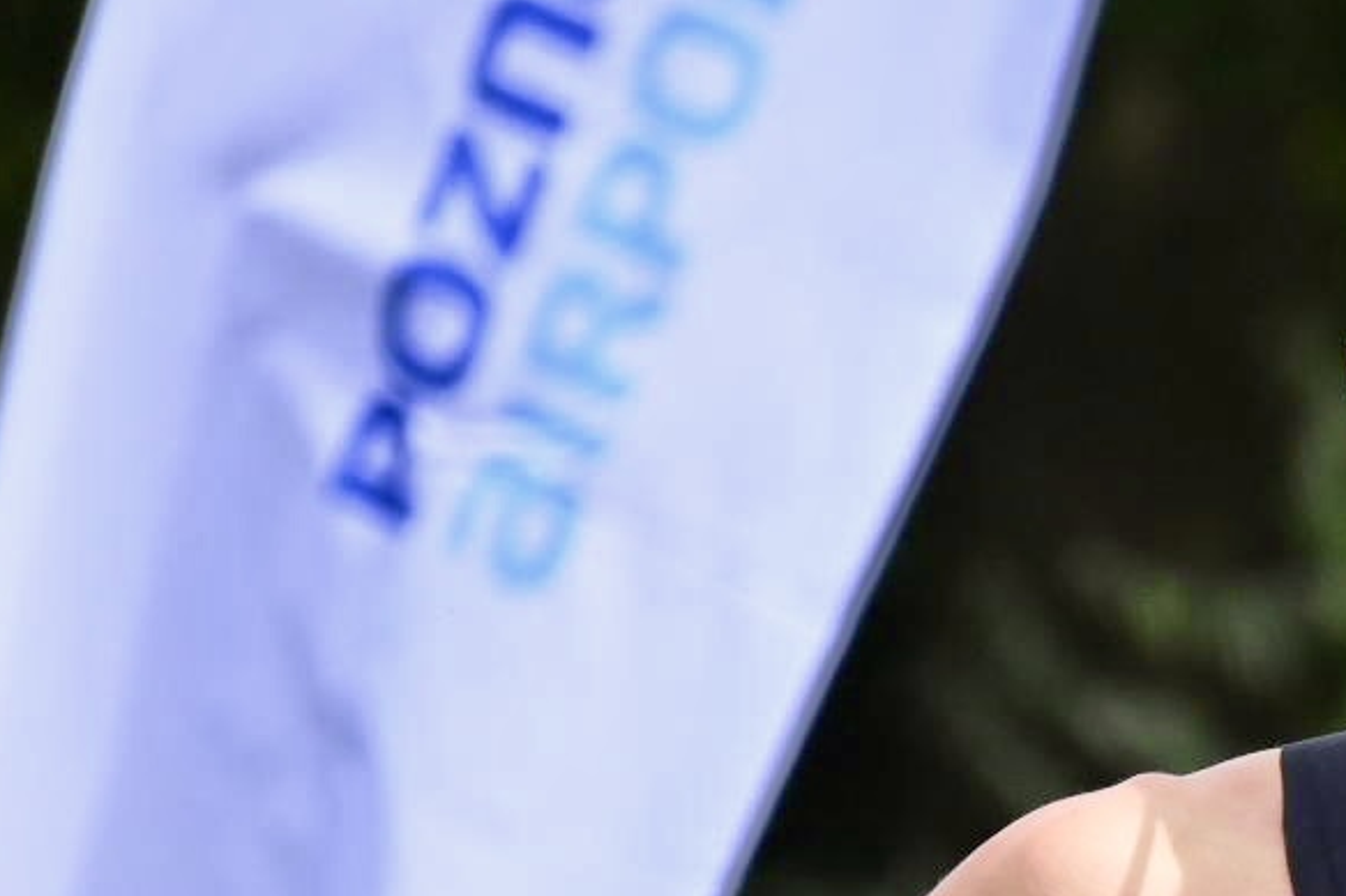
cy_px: 1140
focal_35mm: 1789
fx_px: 66866
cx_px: 1745
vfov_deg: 0.8
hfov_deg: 1.2
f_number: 6.3
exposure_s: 1/1250
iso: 400
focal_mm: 250
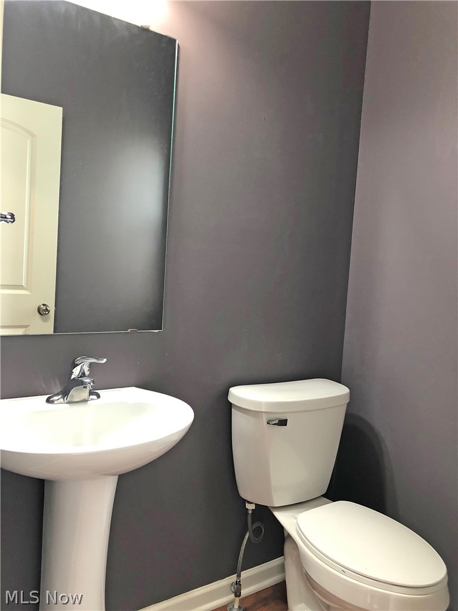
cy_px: 306
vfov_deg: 63.4
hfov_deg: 49.7
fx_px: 494
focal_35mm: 28
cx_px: 229
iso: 50
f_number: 1.8
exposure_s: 1/15
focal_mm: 4
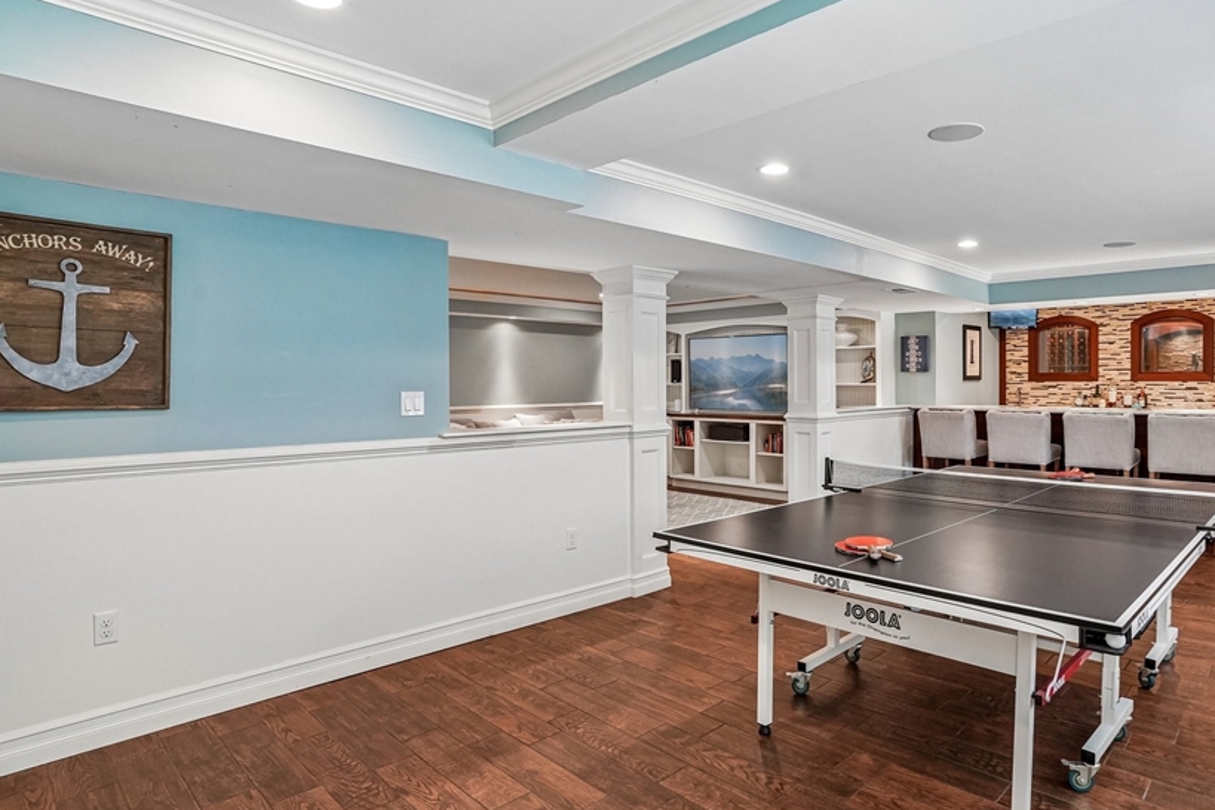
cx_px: 684
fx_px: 675
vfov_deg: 61.9
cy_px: 395
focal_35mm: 20
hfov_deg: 83.6
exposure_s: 1/30
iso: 1600
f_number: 8
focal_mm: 16
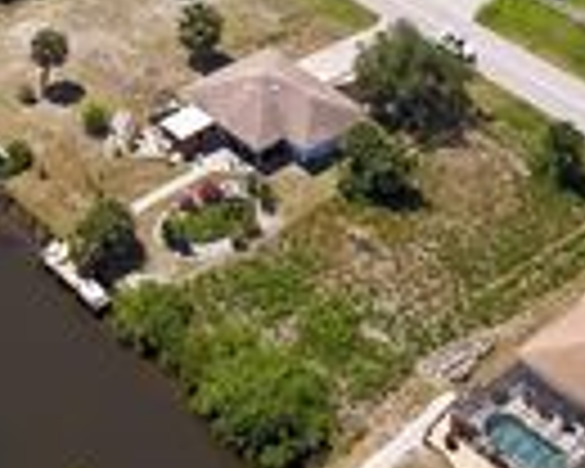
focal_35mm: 90
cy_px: -326
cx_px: 180
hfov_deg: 21.2
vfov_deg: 15.2
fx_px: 1558
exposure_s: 1/1000
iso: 130
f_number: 2.8
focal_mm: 4.55
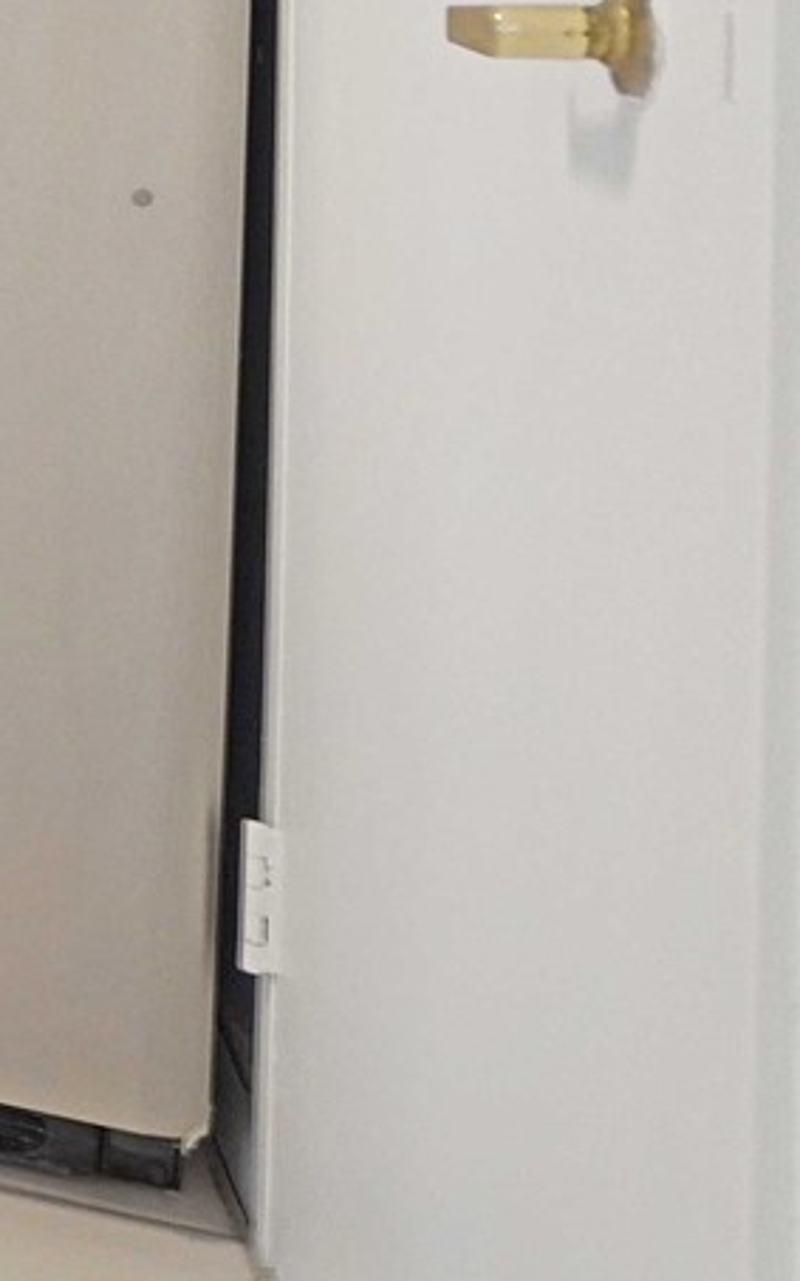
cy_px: -151
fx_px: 2129
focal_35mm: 61
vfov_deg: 29.9
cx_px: -1452
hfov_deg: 12.3
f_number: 5
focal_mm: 16
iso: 5000
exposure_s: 1/200
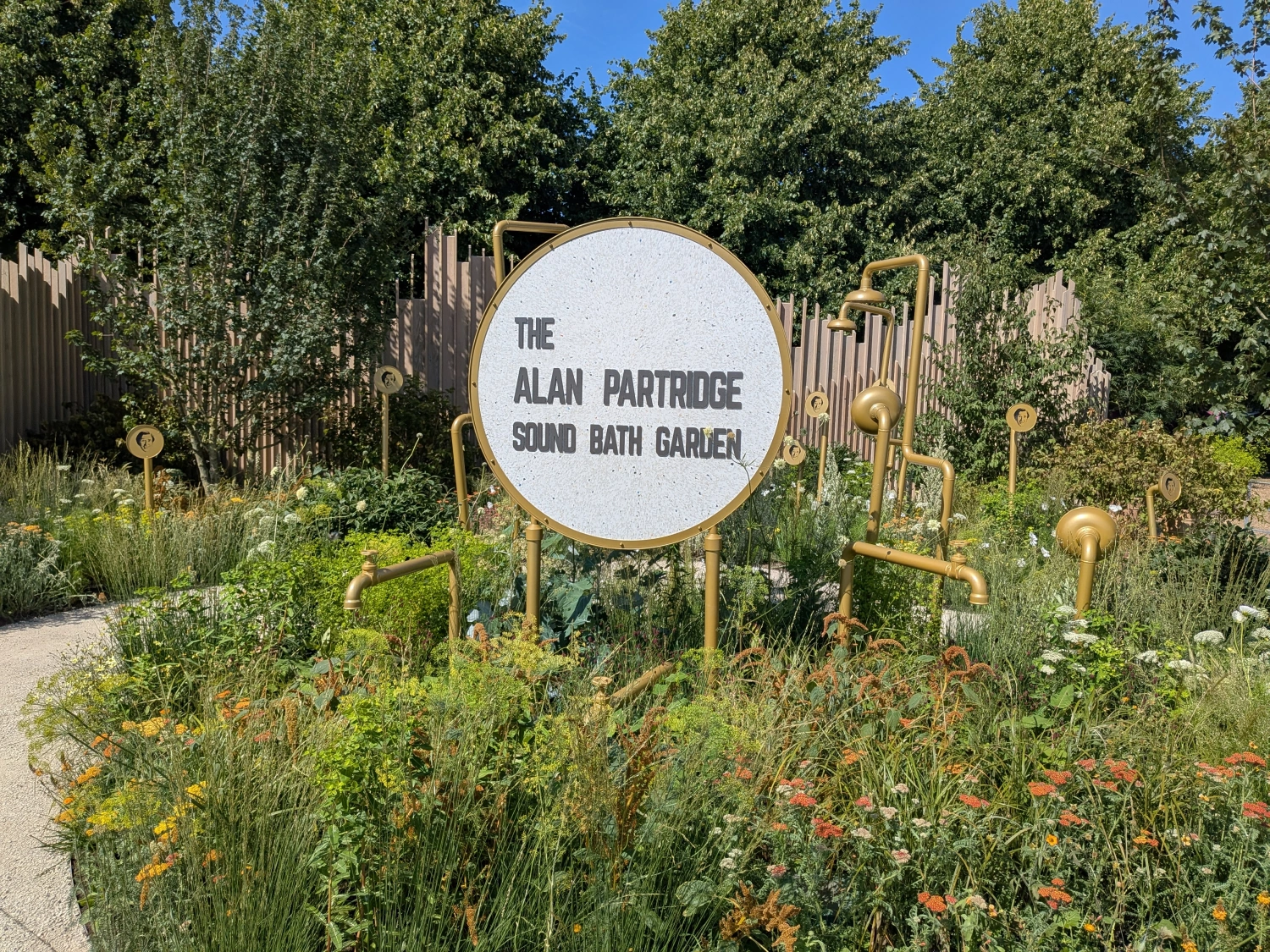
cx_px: 635
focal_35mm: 24
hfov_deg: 71.6
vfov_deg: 56.8
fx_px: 881
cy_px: 476
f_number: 1.7
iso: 30
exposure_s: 1/2342
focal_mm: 4.53
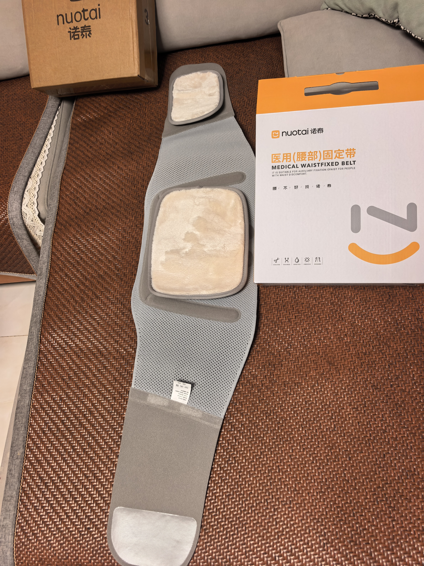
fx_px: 392
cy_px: 283
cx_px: 212
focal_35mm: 24
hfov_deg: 56.8
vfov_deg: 71.6
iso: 200
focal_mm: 6.98
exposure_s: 1/100
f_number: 2
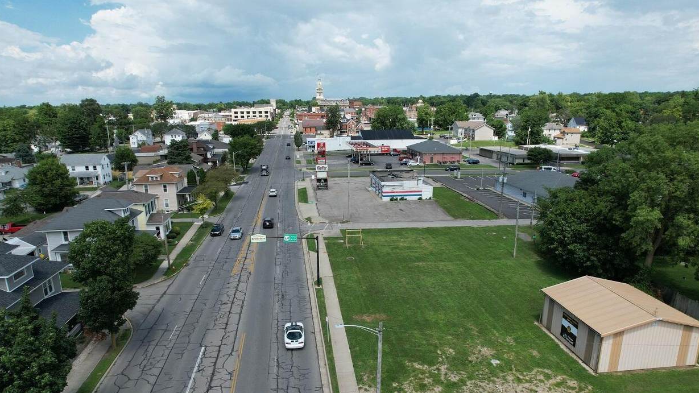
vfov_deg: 47.4
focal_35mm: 24
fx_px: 445
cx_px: 351
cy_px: 233
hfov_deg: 76.3
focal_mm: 8.38
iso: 130
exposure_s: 1/2500
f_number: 2.8
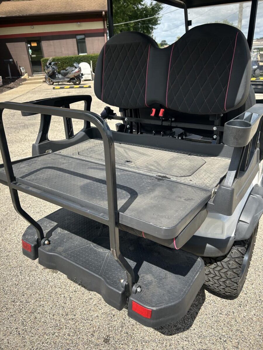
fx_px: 263
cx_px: 132
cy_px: 175
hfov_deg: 53.1
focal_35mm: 26
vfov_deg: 67.3
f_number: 1.5
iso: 50
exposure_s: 1/1808
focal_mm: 5.7
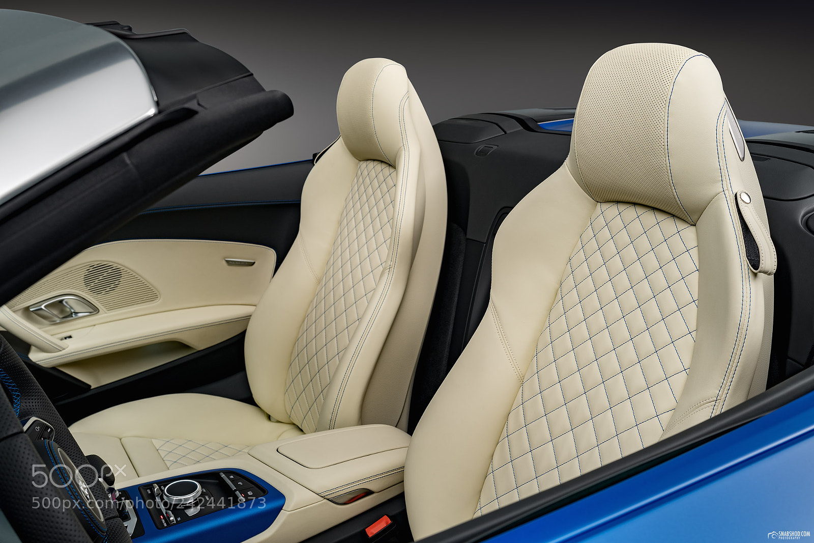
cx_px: 407
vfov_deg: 37.8
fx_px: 791
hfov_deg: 54.4
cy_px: 272
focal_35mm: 35
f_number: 8
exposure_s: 1/1.25
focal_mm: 35
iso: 100
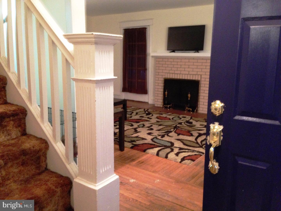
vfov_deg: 42.9
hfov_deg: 55.4
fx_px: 268
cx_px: 140
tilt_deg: -13.2
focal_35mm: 33
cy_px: 106
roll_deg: +0.4
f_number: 2.4
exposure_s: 1/17
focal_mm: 4.12
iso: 400
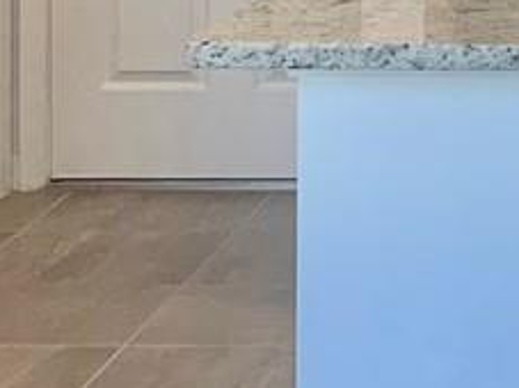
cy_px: -221
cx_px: 1129
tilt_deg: -6.1
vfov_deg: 7.9
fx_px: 2742
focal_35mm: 183
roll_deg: -0.6
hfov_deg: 9.8
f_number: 1.8
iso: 100
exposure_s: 1/120
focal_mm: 4.25
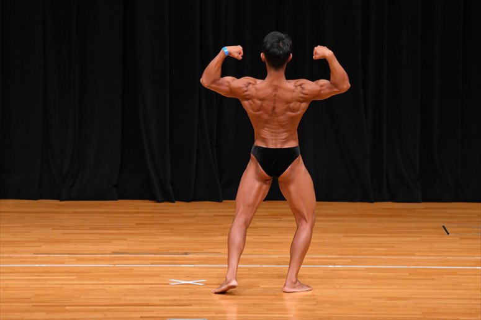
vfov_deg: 5.4
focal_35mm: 255
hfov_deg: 8.1
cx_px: 240
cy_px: 160
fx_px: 3405
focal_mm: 170
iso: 3200
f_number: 5.6
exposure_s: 1/400
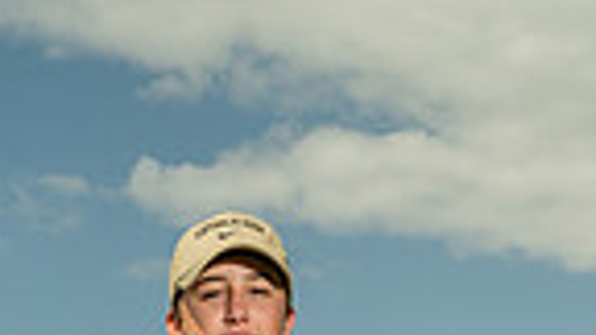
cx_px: 228
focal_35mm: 134
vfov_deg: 8.2
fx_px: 2118
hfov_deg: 16.0
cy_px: 873
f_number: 8
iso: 100
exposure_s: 1/250
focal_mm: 41
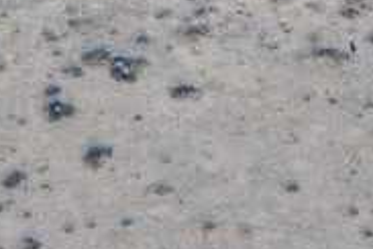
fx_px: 1015
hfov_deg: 20.8
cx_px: 179
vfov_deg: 13.2
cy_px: -119
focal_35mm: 98
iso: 100
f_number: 2.8
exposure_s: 1/80
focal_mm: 14.45
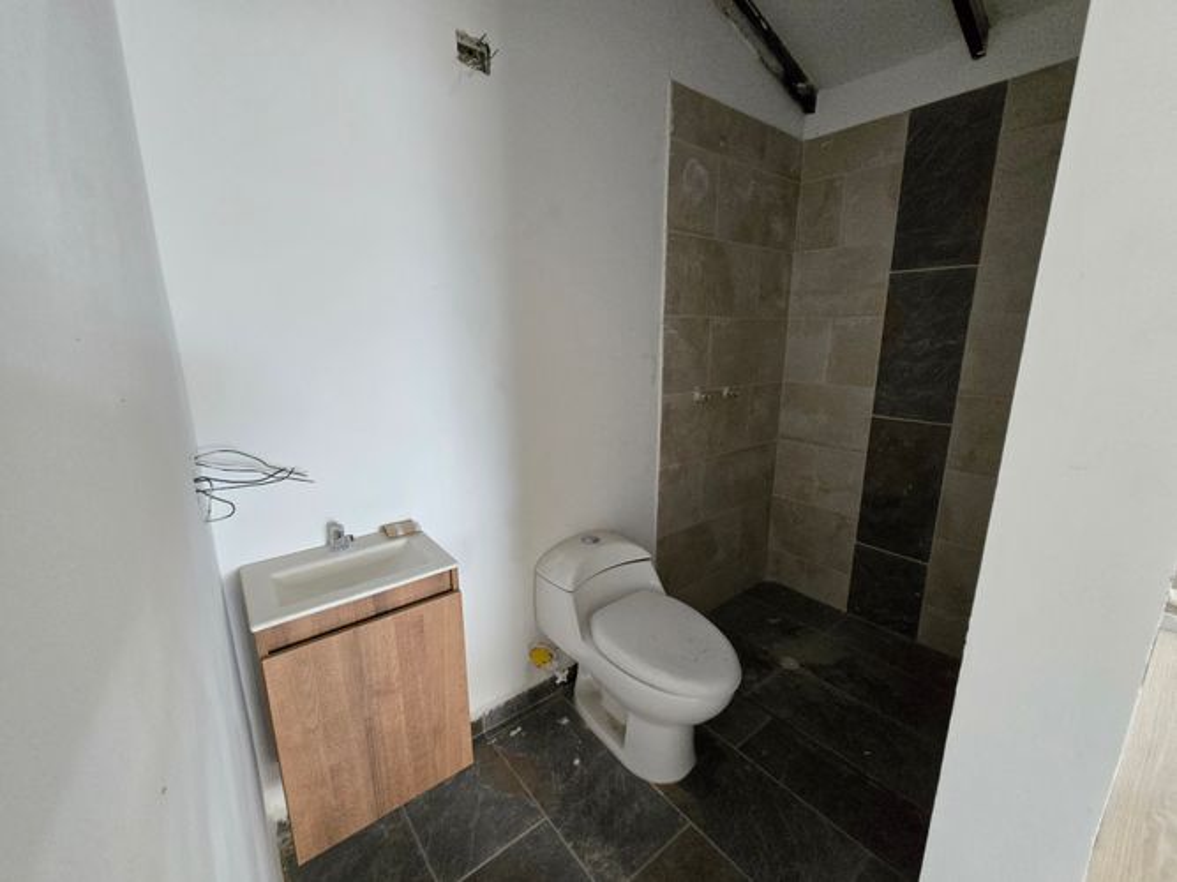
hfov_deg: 106.2
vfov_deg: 89.9
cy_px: 441
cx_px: 588
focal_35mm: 13
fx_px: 442
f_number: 2.2
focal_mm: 2.2
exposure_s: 1/60
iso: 1250
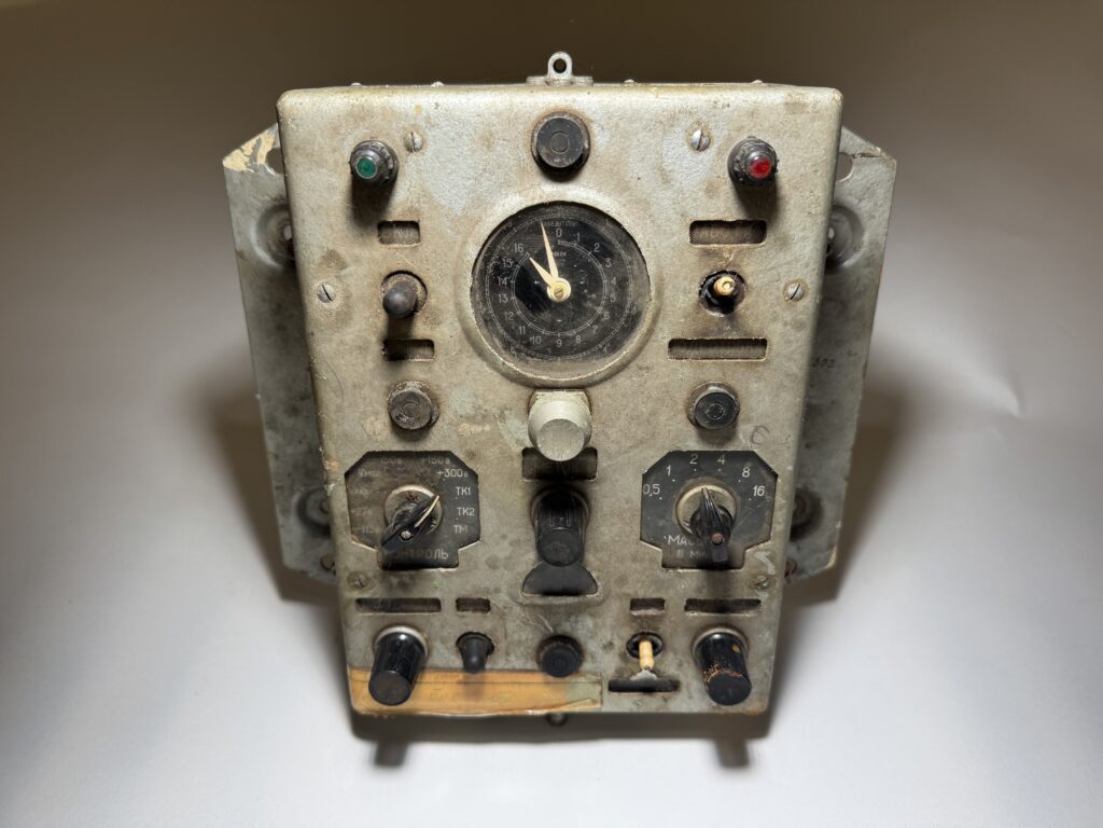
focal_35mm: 24
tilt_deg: -30.4
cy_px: 414
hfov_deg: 71.6
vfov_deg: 56.8
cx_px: 552
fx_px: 765
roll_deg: -0.3
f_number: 1.78
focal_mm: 6.76
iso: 64
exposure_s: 1/211
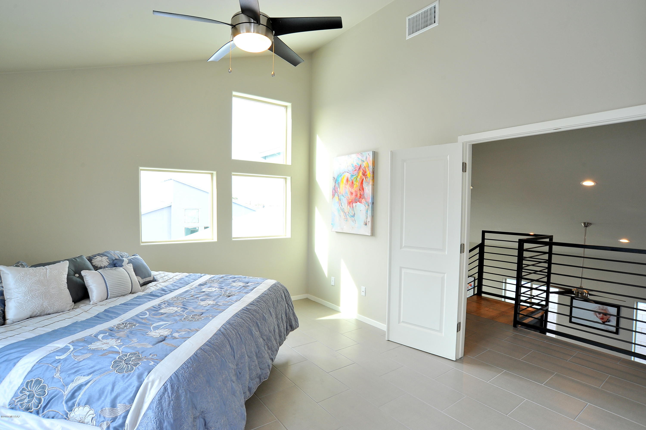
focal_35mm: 18
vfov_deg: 67.3
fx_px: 323
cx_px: 323
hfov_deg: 90.0
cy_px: 215
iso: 640
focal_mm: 18
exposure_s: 1/40
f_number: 9
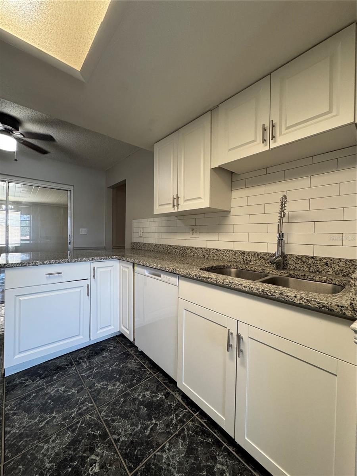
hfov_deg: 85.7
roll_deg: -0.3
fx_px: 193
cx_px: 178
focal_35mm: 14
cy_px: 238
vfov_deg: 102.1
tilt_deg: -0.2
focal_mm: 2.22
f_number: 2.2
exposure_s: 1/120
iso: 320
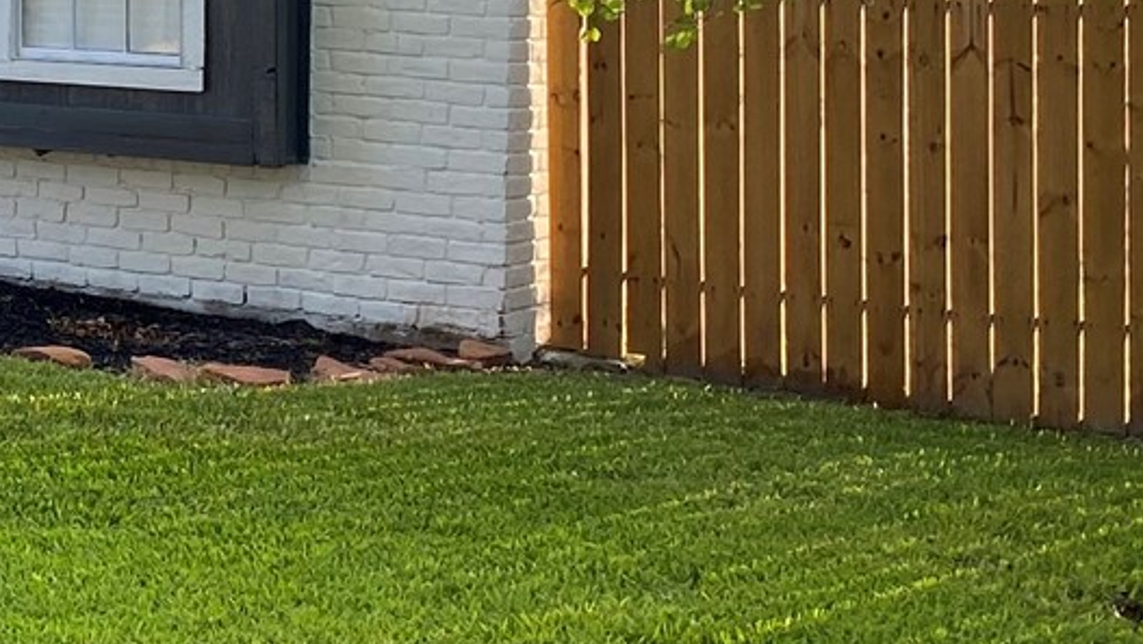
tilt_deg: +1.8
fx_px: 3335
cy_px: -217
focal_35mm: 110
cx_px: -776
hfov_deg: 16.8
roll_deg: -2.0
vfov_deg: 10.8
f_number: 1.8
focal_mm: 4.25
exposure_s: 1/275
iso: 32
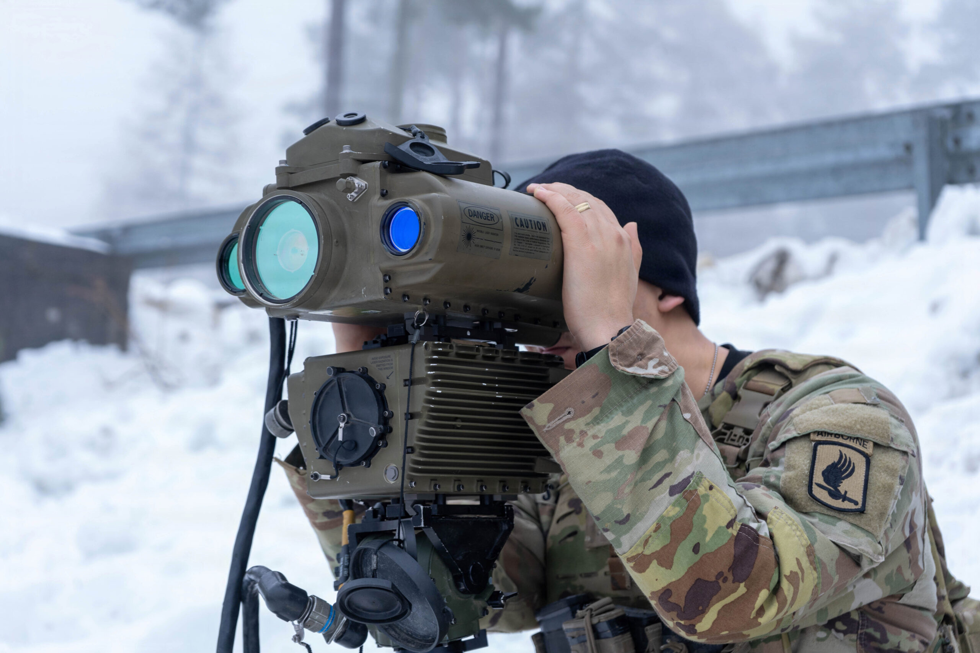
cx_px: 490
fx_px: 1906
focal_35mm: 70
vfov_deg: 19.5
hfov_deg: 28.8
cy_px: 326
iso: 400
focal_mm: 70
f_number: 5.6
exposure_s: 1/100
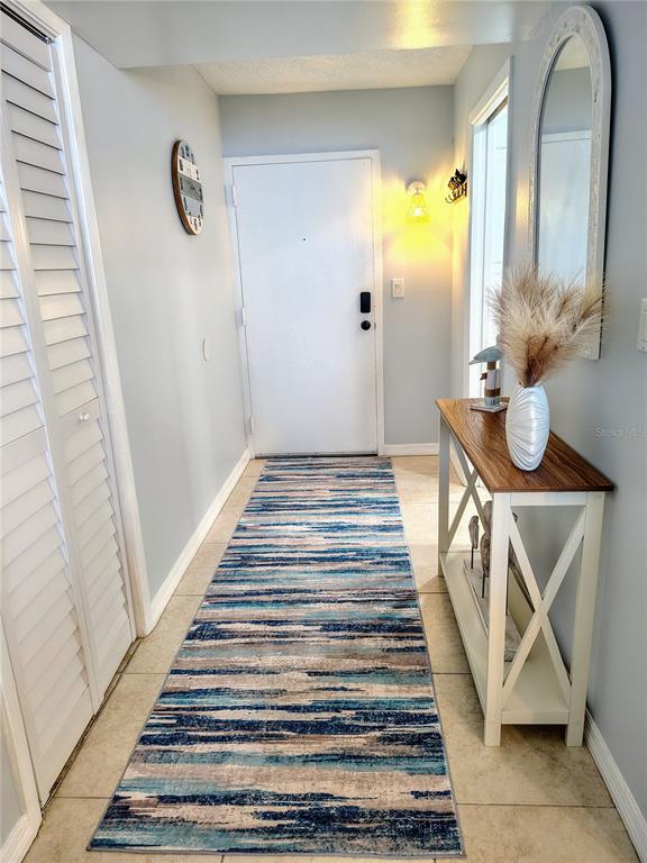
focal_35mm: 24
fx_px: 598
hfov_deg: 56.8
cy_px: 432
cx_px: 324
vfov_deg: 71.6
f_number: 1.8
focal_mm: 5.56
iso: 1231
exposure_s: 1/60
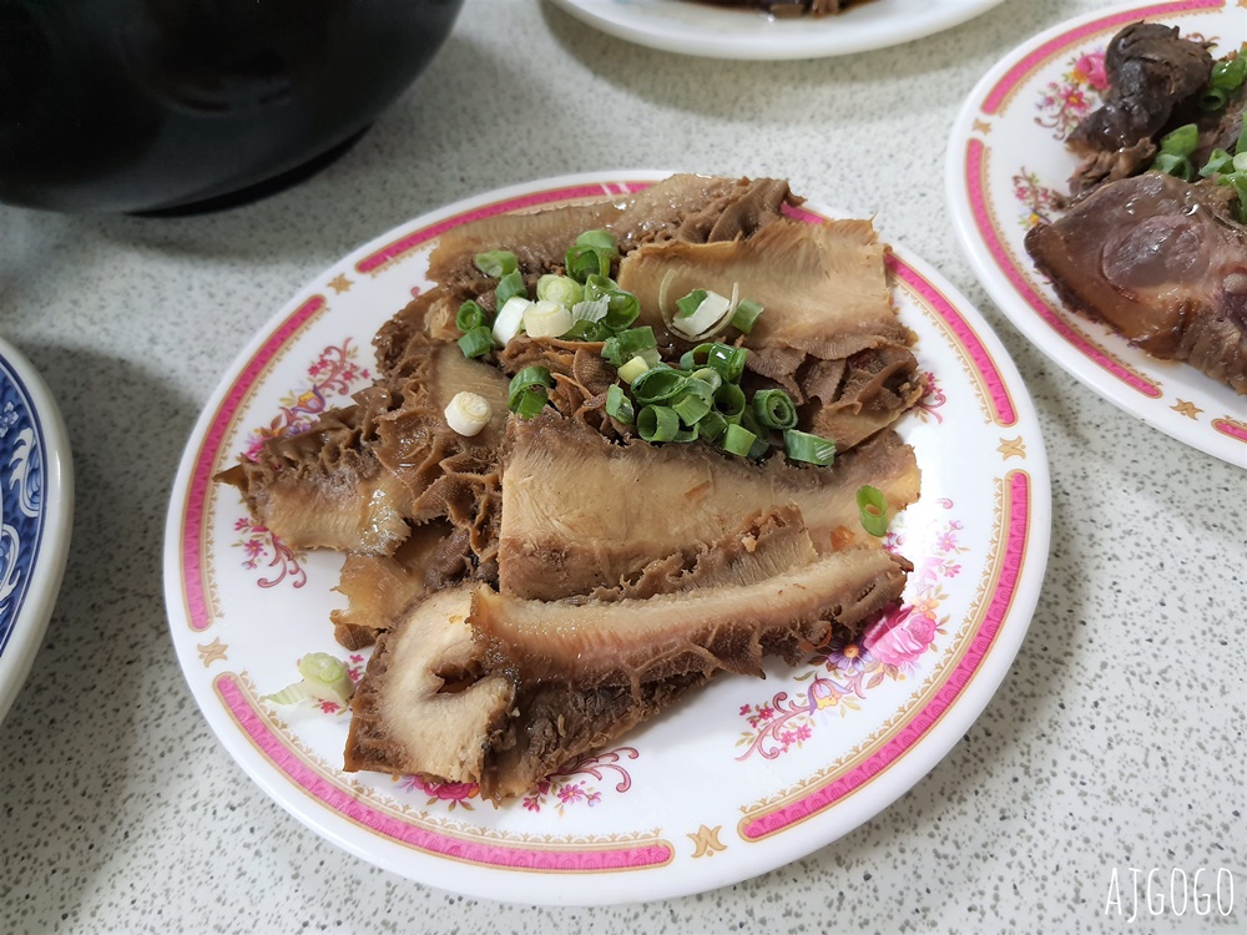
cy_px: 468
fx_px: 937
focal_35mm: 26
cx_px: 624
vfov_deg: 53.1
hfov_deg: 67.3
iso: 160
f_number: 1.7
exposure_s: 1/40
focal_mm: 4.32
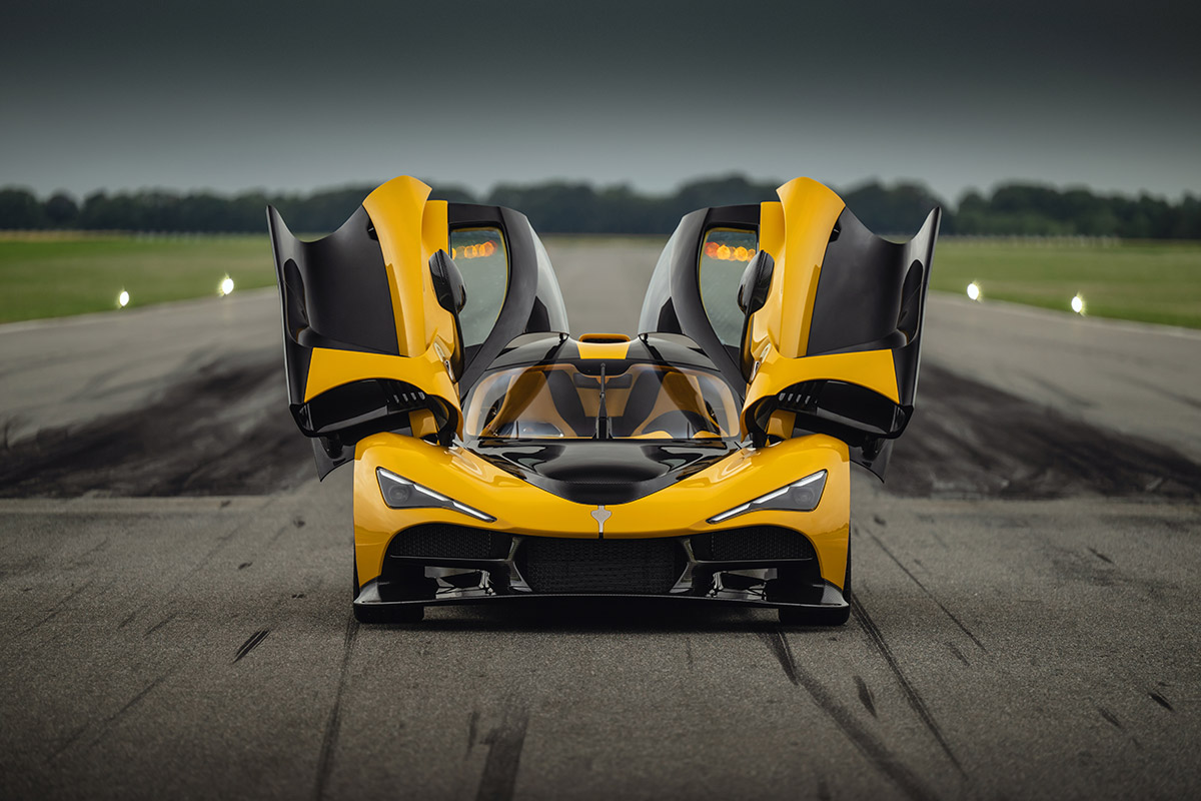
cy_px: 400
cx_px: 600
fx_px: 6171
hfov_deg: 11.1
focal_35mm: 185
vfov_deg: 7.4
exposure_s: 1/400
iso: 160
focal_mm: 185
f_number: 2.8
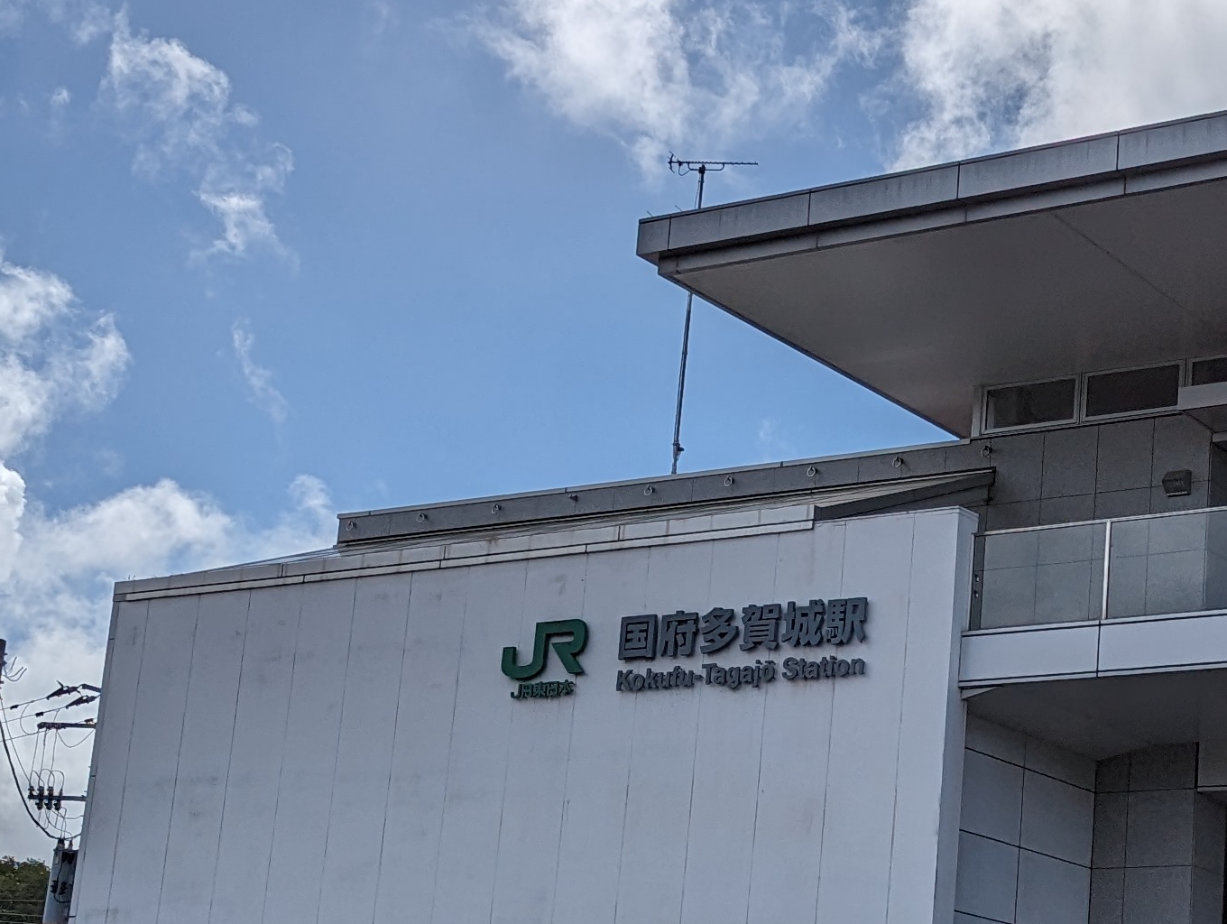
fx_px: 2556
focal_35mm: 72
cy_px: 640
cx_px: 1113
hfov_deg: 26.1
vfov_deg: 20.4
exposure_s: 1/7092
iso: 46
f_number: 1.85
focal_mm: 6.81
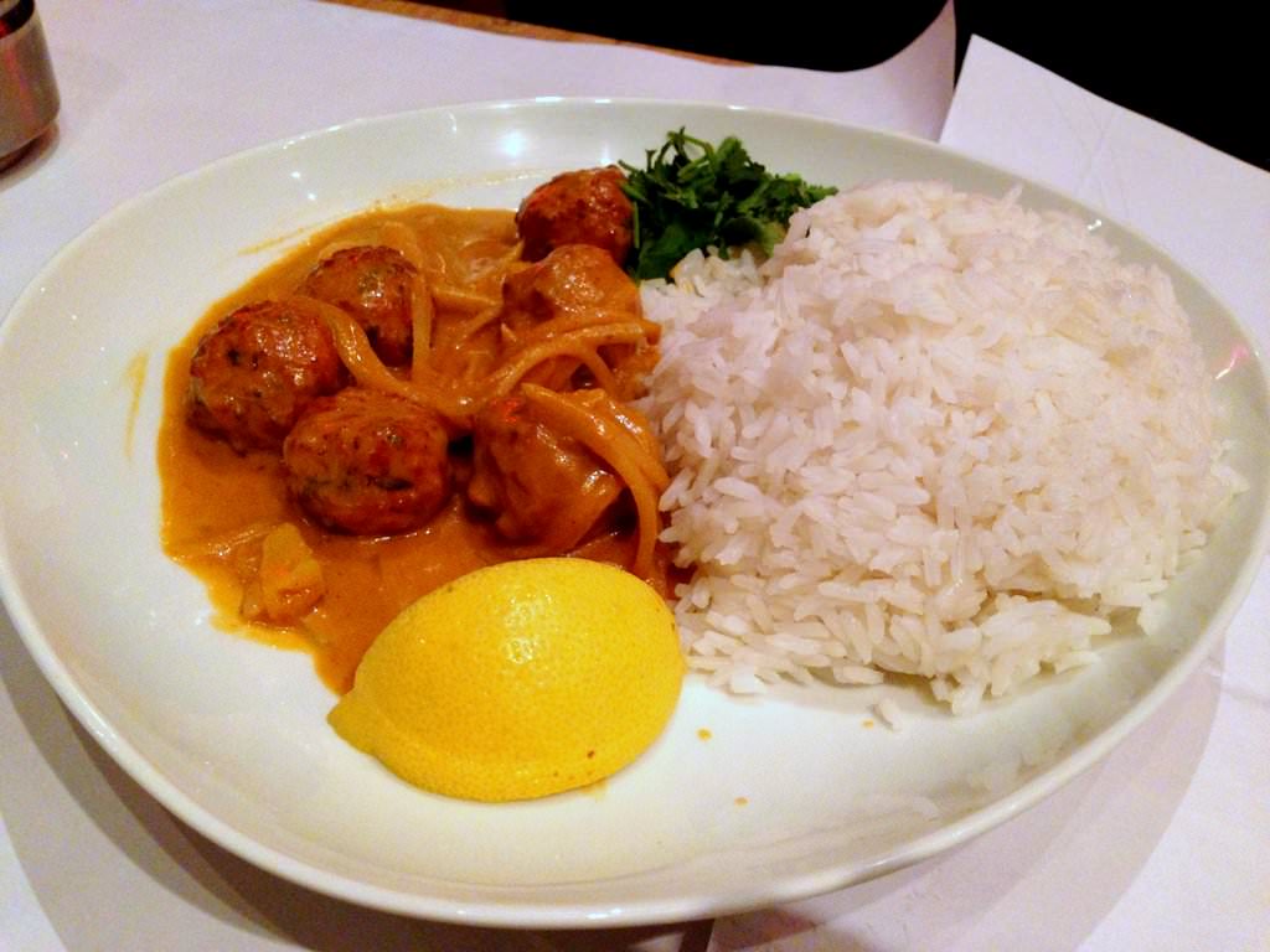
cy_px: 476
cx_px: 635
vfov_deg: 42.9
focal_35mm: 33
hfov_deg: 55.4
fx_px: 1211
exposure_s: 1/20
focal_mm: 4.13
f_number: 2.4
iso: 320
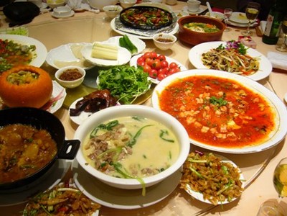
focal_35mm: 35
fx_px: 290
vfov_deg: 40.7
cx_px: 144
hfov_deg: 52.6
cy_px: 108
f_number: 2.8
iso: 125
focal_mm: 5.8
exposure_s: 1/15
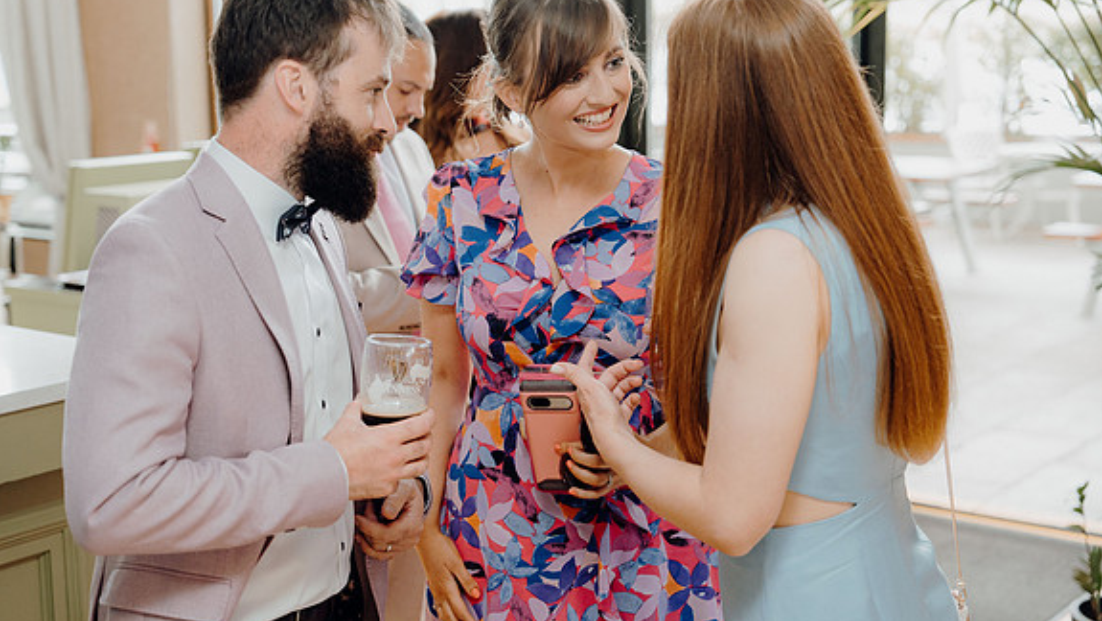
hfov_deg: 37.2
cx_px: 552
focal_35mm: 56
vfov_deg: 21.5
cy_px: 298
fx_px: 1637
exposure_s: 1/200
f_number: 2.8
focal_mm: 53
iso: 1250
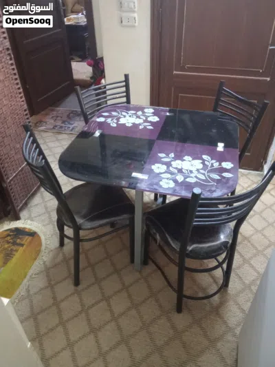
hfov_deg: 49.8
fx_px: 296
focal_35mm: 28
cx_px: 138
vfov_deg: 63.4
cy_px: 184
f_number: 2
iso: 1600
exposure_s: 1/20
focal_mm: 2.87
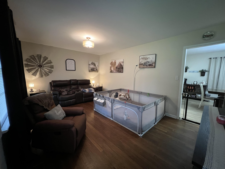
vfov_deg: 89.9
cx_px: 112
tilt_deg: -6.8
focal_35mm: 13
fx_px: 84
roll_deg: -0.3
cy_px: 84
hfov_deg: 106.2
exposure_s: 1/40
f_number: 1.8
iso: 800
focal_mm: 1.57
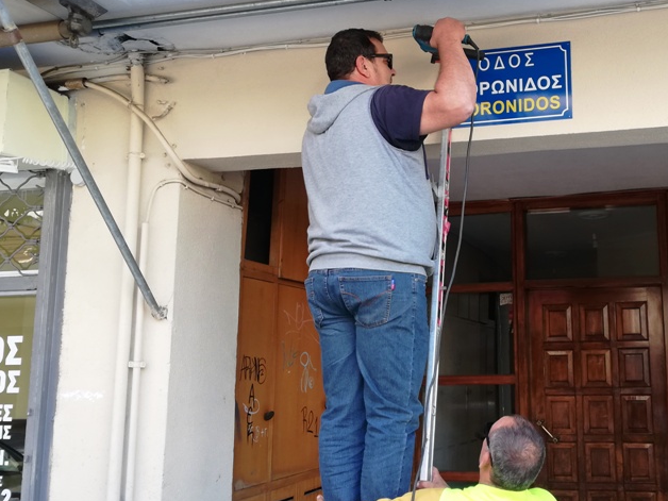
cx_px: 472
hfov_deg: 42.1
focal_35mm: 44
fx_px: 849
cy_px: 233
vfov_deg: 32.9
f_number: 2.2
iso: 50
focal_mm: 3.81
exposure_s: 1/50
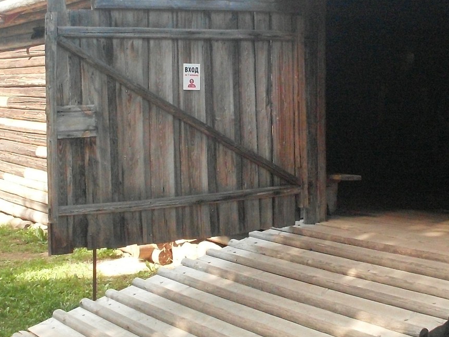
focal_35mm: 63
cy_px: 118
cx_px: 269
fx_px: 817
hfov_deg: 30.6
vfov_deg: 23.2
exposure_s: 1/125
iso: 400
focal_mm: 6.3
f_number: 8.4
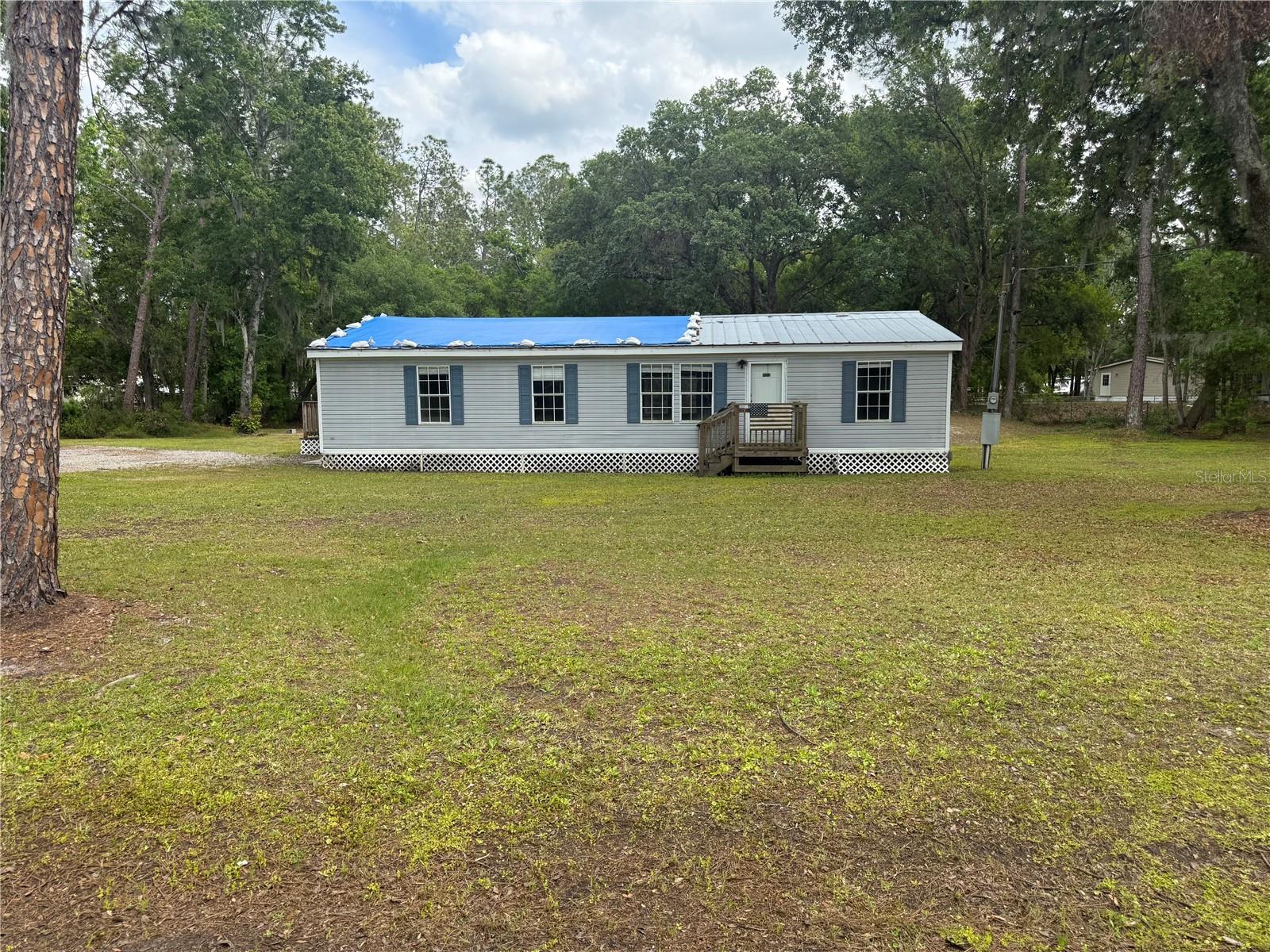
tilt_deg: -5.0
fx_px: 881
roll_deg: +0.5
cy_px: 476
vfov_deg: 56.8
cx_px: 635
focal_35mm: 24
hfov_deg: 71.6
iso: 100
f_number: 1.78
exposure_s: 1/1689
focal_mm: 6.76
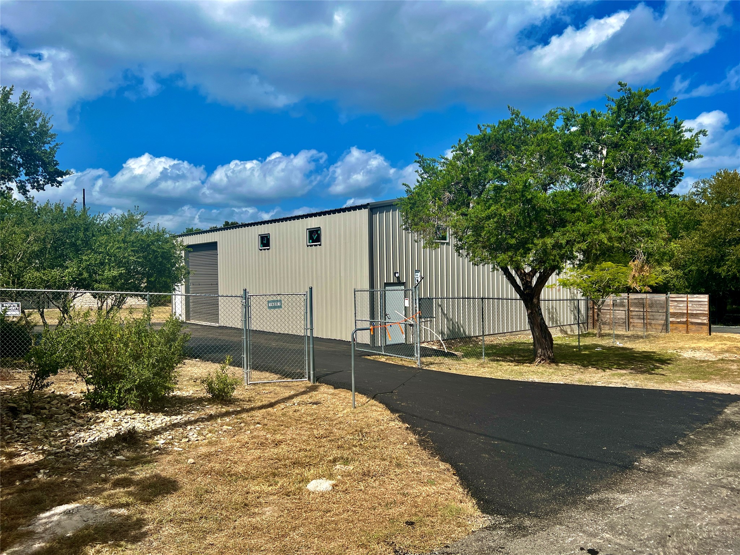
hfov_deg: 67.3
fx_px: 556
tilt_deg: -0.3
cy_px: 278
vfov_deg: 53.1
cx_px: 370
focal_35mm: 26
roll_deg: +1.5
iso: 50
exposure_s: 1/5587
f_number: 1.5
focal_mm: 5.7
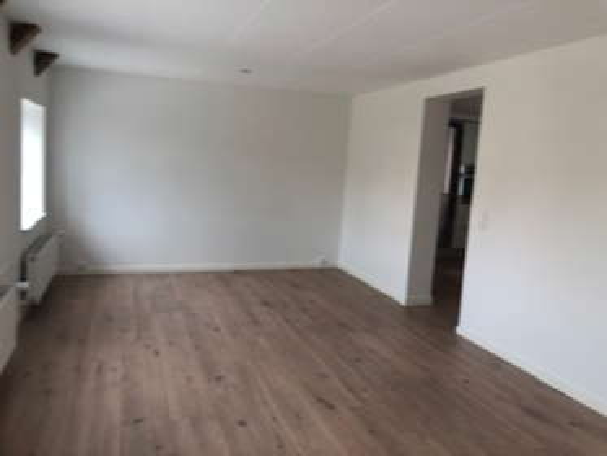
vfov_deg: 49.8
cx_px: 304
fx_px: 491
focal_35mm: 28
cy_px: 228
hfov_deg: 63.4
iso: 25
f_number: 1.8
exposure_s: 1/50
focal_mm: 3.99
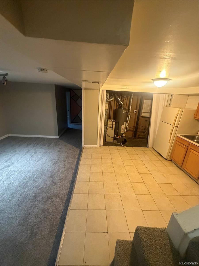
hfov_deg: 85.7
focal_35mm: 14
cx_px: 100
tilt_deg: -18.9
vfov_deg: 102.1
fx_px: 107
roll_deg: -4.4
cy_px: 133
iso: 800
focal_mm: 2.22
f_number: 2.2
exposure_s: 1/60
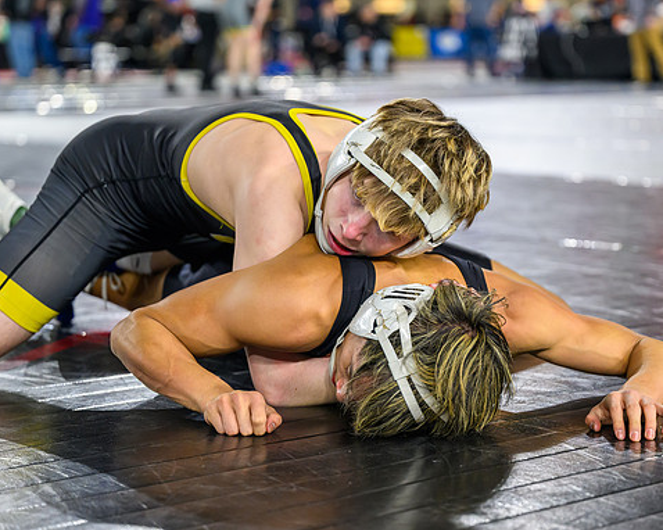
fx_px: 1863
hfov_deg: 20.1
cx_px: 404
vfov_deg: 16.2
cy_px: 267
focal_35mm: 95
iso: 2500
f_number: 2.8
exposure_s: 1/800
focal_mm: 70
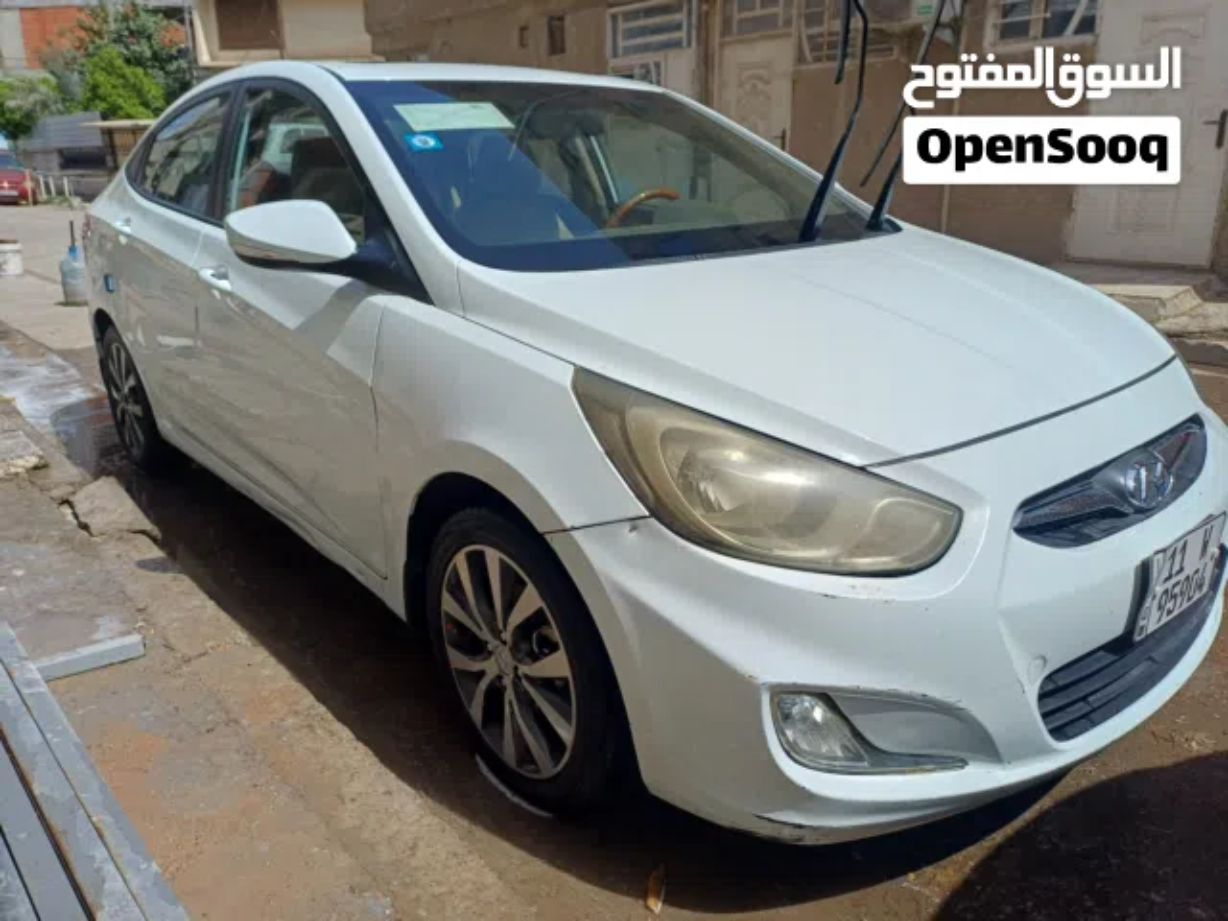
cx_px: 614
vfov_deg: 54.9
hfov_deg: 69.4
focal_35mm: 25
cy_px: 460
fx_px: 887
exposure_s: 1/2066
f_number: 1.8
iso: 50
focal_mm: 4.65
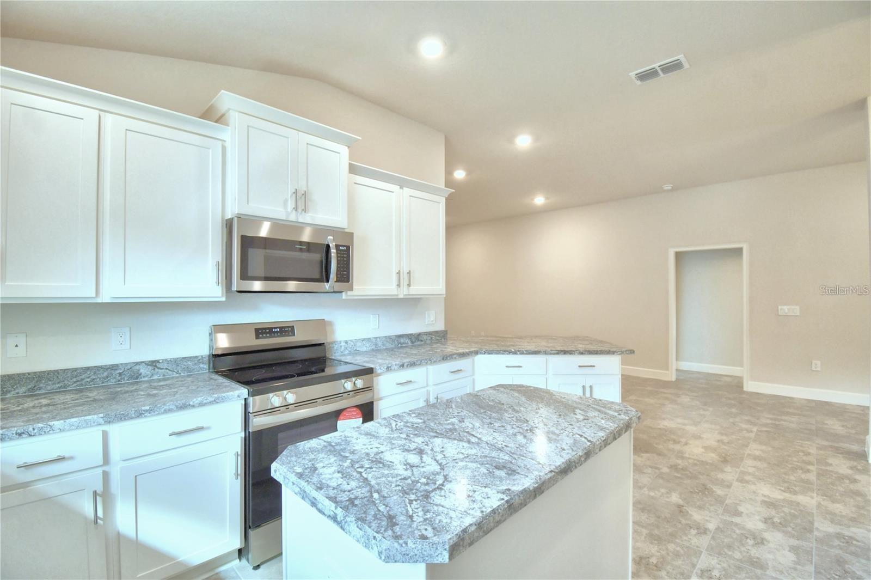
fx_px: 363
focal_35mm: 15
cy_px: 290
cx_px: 436
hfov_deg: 100.4
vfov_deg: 77.3
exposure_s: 1/50
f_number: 4.5
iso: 400
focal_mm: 10
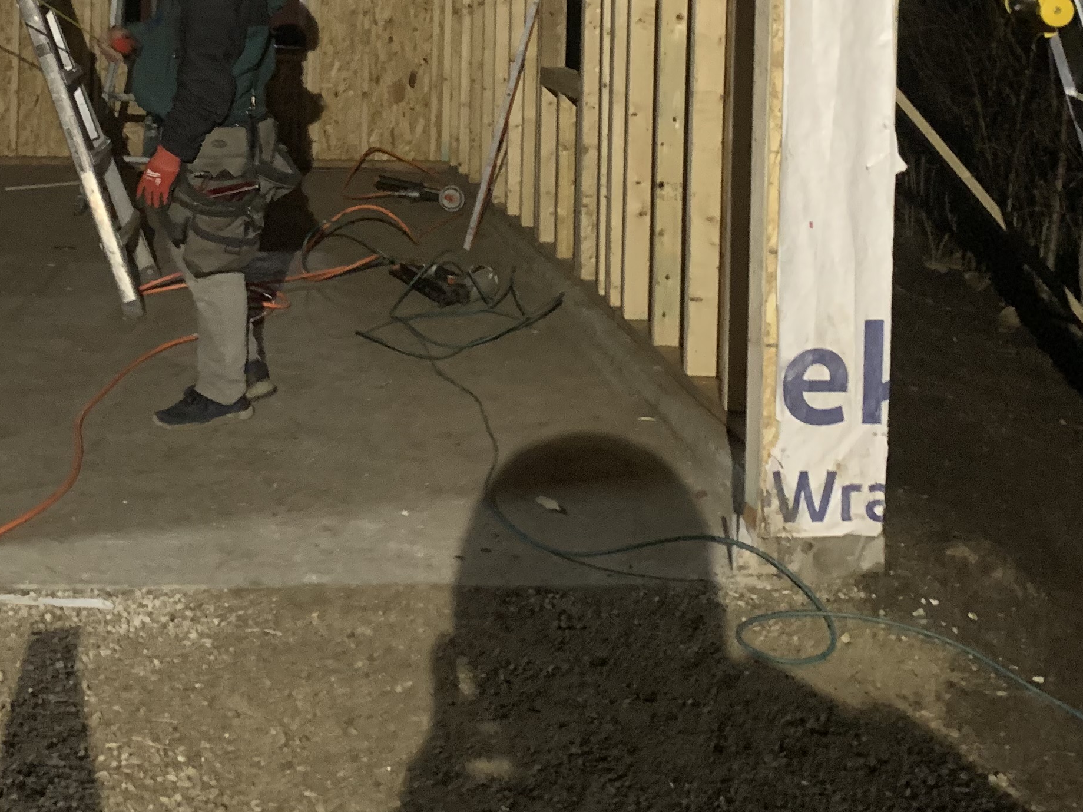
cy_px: -6
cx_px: 306
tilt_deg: -1.5
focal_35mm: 57
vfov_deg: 24.5
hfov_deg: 33.3
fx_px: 1783
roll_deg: -1.4
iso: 400
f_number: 1.8
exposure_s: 1/25
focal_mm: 4.25
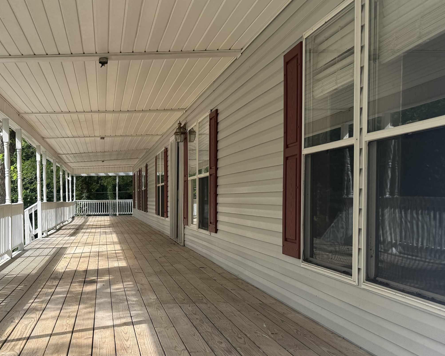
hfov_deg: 48.4
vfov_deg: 40.8
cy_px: 224
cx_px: 113
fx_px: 474
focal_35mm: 36
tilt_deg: -3.5
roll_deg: +0.4
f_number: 1.78
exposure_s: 1/966
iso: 80
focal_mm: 6.76
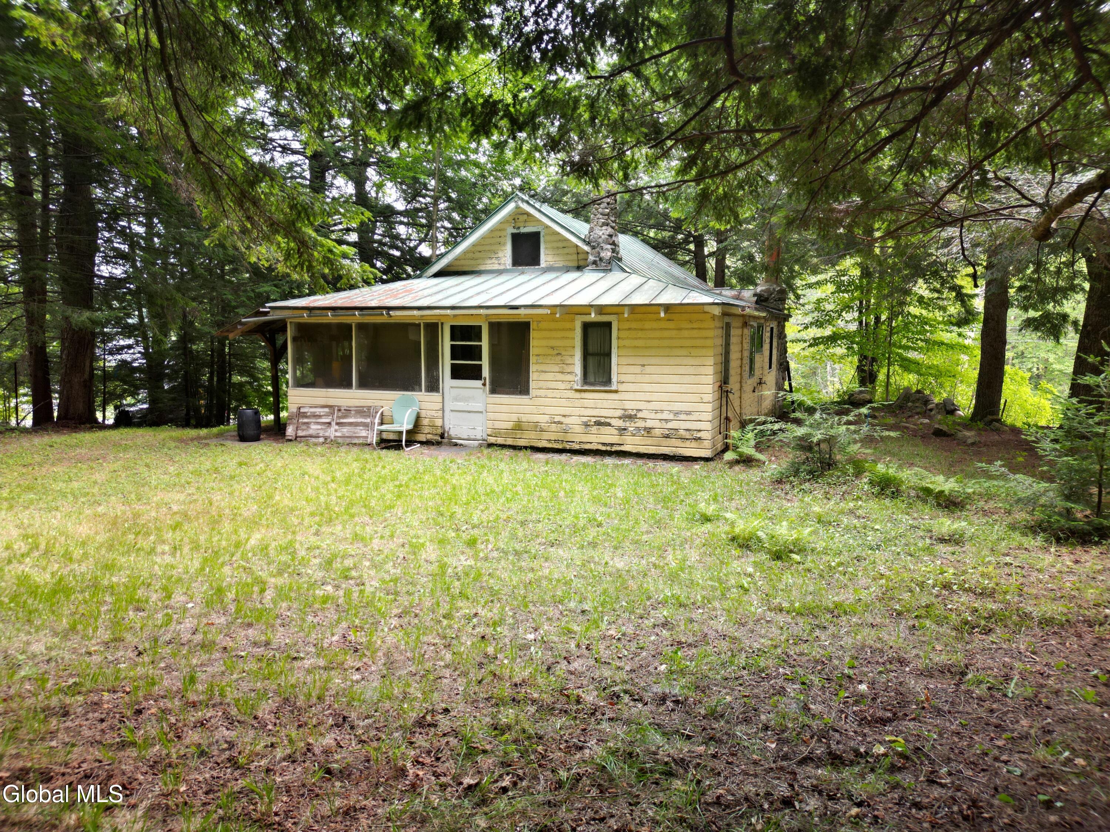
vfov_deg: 56.8
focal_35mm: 24
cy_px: 416
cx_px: 555
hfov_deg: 71.6
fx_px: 770
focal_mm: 6.72
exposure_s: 1/15
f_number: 1.7
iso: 110
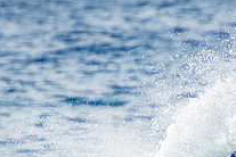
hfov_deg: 1.1
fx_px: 11943
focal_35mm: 1822
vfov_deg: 0.8
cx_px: 243
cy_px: 193
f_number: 5.6
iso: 280
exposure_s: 1/2000
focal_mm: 400
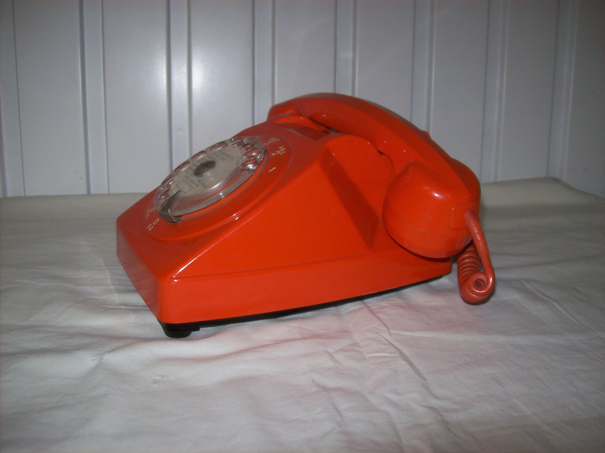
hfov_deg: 51.4
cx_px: 302
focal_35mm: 36
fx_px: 629
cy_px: 226
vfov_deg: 39.6
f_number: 2.7
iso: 80
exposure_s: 1/64
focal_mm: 6
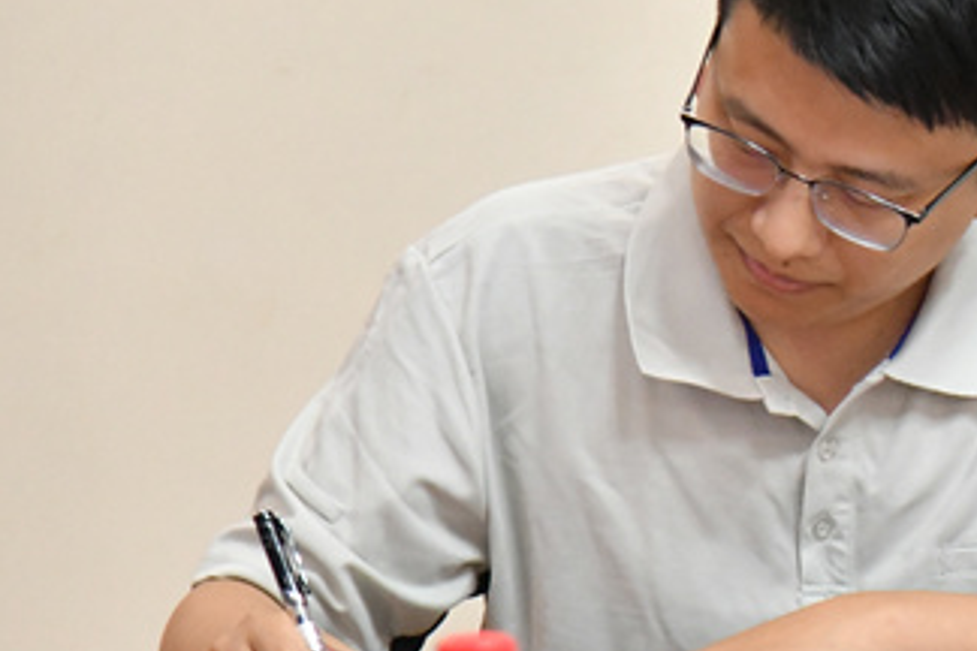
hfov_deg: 6.6
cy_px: 350
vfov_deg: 4.4
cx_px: 1384
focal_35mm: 309
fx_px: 8385
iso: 6400
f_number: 4.5
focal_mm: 100
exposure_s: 1/320
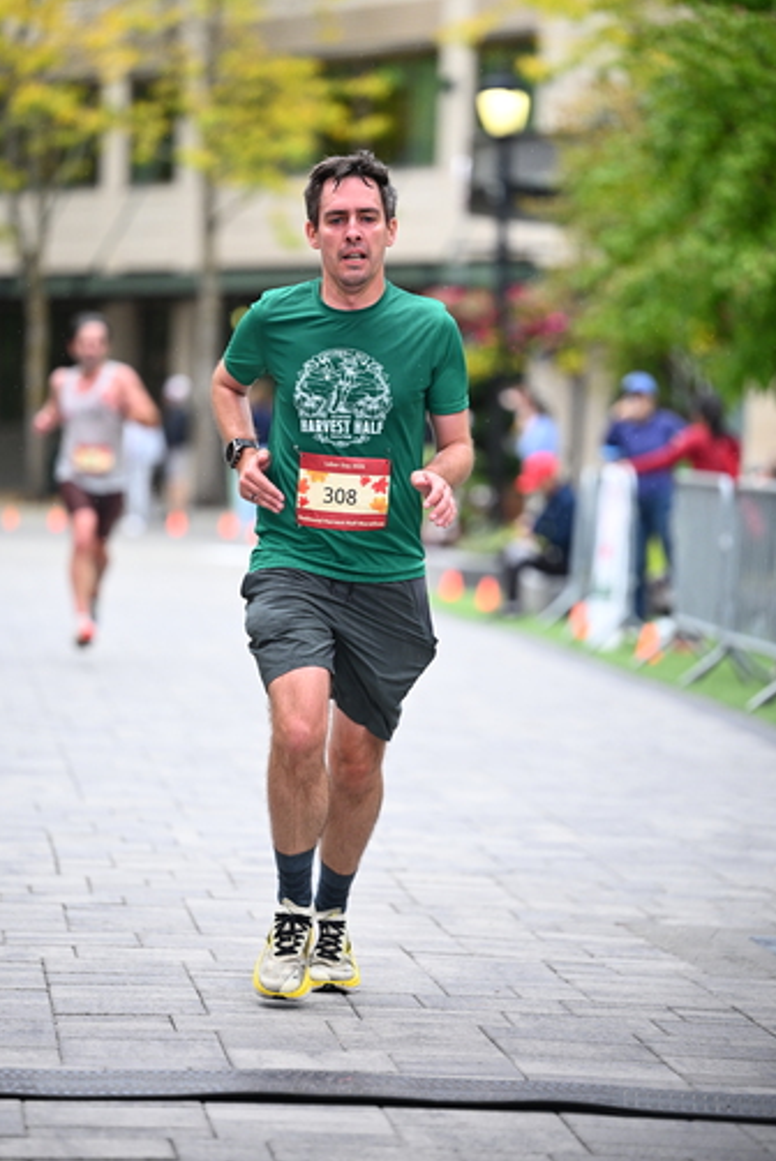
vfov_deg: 11.7
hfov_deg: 7.9
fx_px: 5650
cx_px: 373
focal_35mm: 175
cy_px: 568
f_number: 2.8
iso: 1250
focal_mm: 160
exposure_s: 1/1600
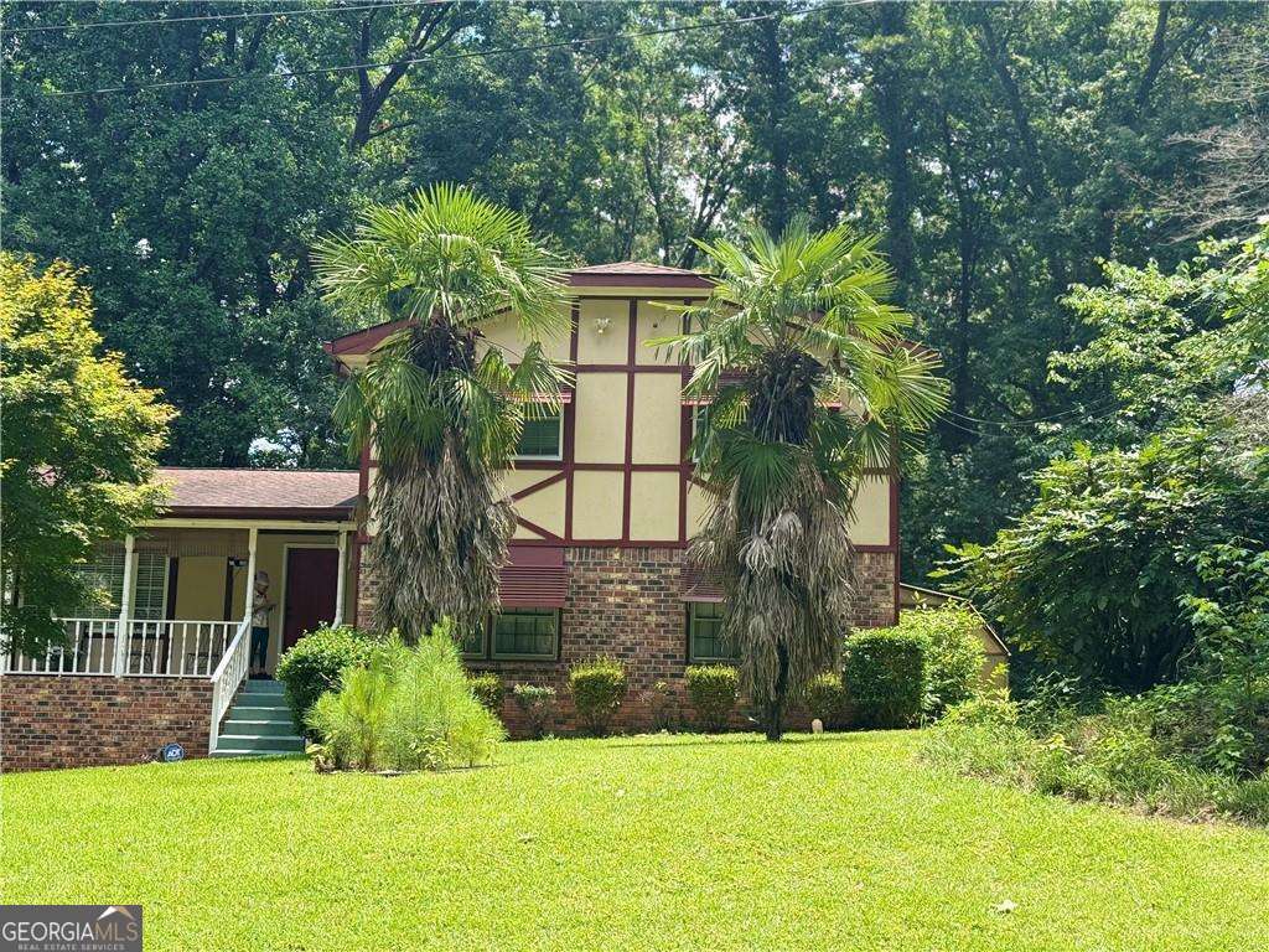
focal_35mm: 48
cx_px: 634
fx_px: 1760
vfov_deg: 30.3
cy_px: 476
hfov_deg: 39.7
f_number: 1.78
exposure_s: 1/1575
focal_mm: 6.76
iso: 80
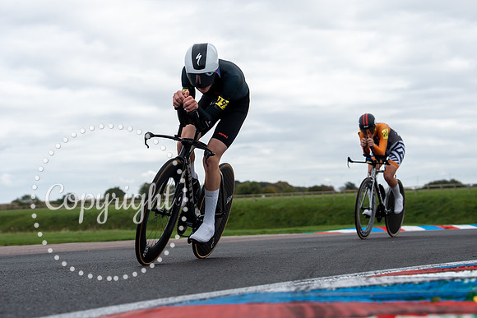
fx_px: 1244
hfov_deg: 21.7
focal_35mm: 94
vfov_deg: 14.6
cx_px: 221
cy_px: 165
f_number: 3.5
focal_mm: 62
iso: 100
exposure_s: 1/1000
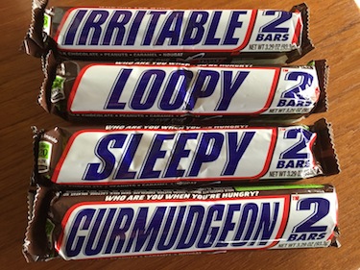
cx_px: 180
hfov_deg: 61.7
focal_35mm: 29
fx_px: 301
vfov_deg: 48.2
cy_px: 135
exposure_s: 1/30
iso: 125
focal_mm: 4.15
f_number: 2.2
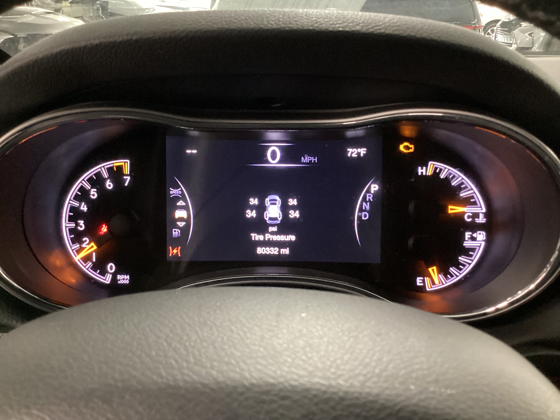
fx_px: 502
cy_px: 210
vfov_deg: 45.4
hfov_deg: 58.4
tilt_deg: -24.6
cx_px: 280
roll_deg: -1.4
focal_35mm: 31
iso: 640
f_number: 2.4
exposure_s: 1/17
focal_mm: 3.3
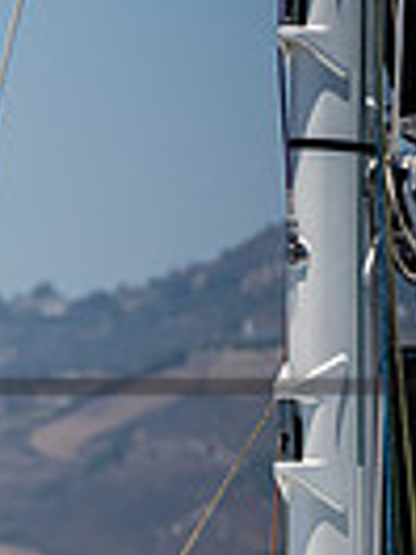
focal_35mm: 1013
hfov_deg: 1.5
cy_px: 486
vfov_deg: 2.0
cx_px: -782
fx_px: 16232
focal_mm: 240
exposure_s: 1/1600
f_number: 8
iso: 400
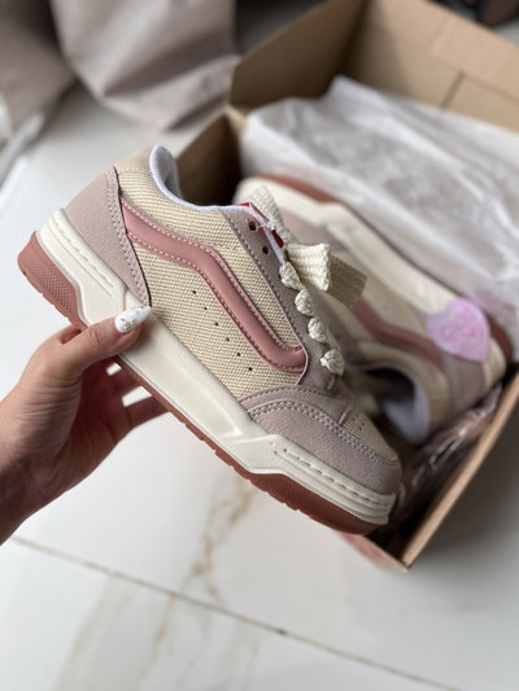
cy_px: 346
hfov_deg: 53.1
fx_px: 520
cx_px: 260
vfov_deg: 67.3
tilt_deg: -69.7
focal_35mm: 26
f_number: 1.6
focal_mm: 5.1
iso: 50
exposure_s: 1/742
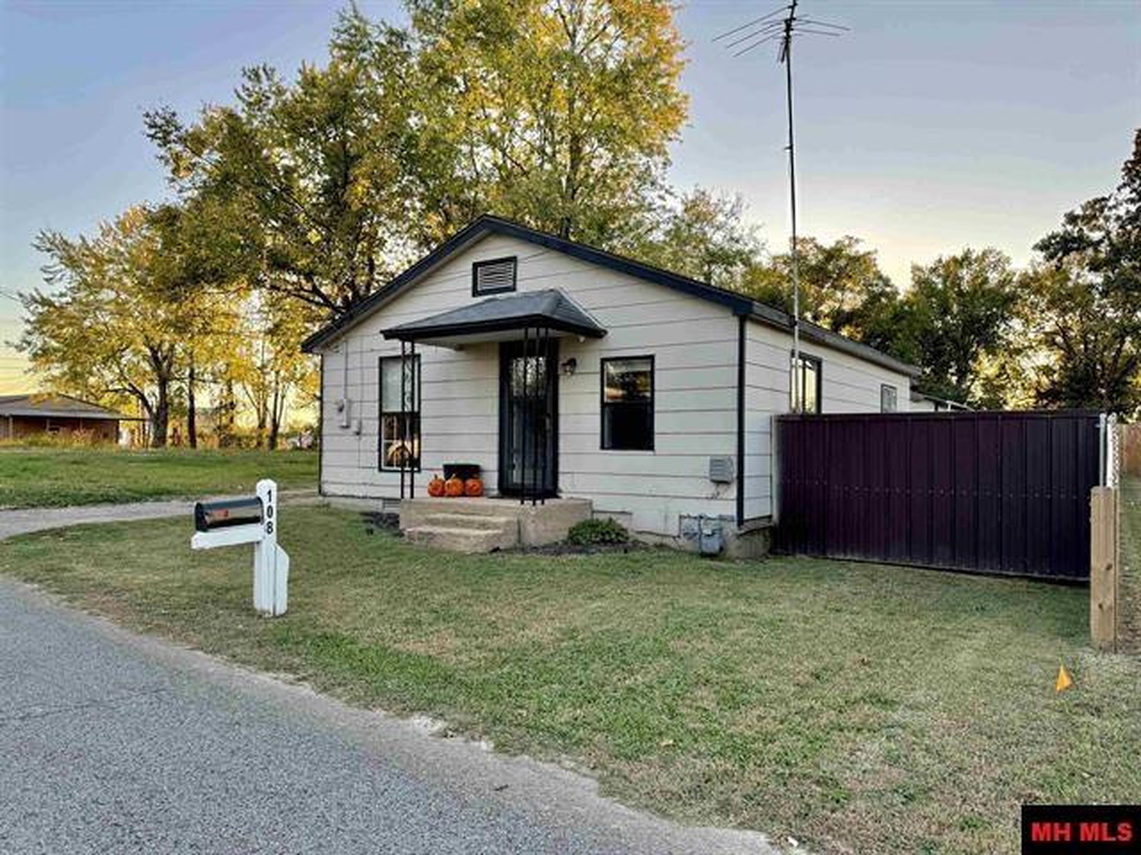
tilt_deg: +0.4
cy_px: 428
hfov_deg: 71.6
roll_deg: +0.0
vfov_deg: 56.8
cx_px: 570
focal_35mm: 24
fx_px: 791
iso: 80
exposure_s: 1/309
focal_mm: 6.76
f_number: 1.78
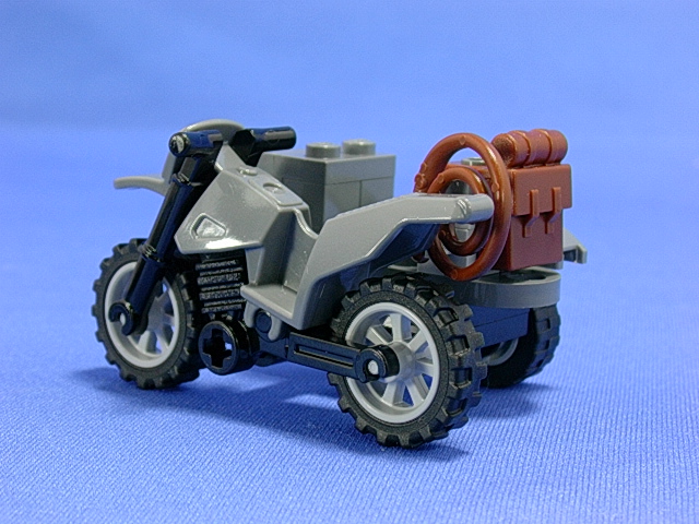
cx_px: 350
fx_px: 1595
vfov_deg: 18.7
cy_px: 262
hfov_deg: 24.7
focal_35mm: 79
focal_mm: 11.9
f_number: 3.9
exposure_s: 1/8.7
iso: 70
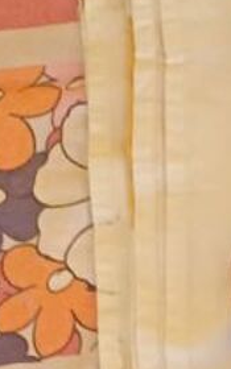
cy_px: 670
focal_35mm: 126
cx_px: 590
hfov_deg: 9.1
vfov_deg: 14.5
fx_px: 1269
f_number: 1.8
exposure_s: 1/25
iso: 640
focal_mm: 4.65
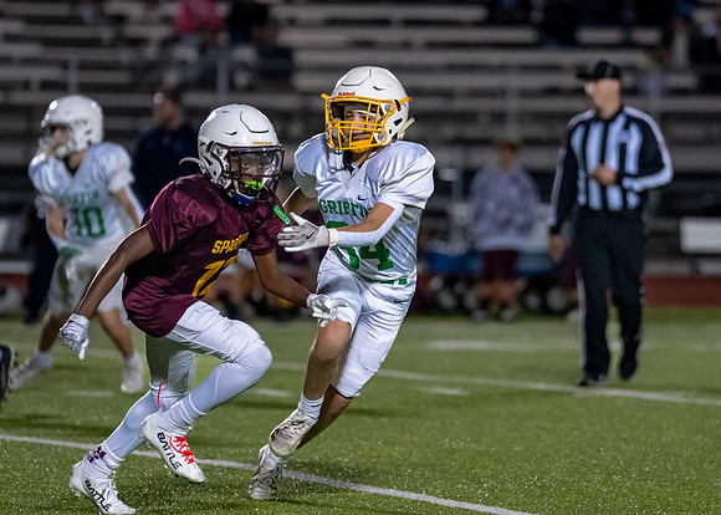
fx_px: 7221
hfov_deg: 5.7
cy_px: 211
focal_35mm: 353
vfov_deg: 4.1
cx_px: 399
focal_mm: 200
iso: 4000
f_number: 2.8
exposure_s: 1/1250
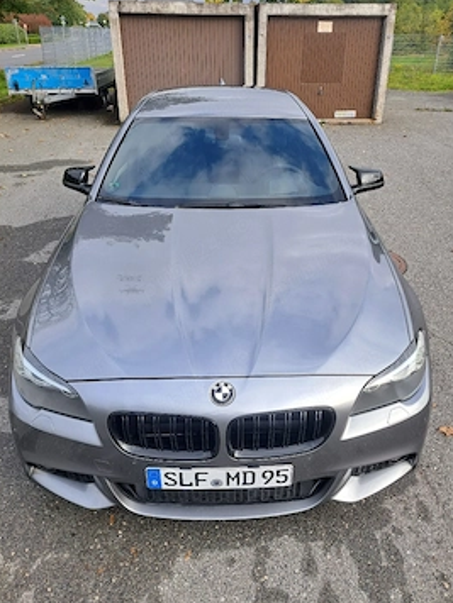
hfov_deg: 51.4
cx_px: 229
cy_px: 278
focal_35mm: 27
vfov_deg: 65.2
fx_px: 471
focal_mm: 5.23
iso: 50
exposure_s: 1/278
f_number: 1.8
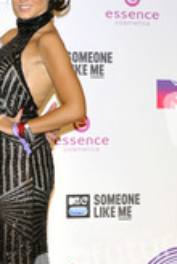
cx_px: -28
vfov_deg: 10.5
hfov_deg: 7.0
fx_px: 1432
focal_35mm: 195
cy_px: 190
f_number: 7.1
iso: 800
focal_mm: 80
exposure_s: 1/250
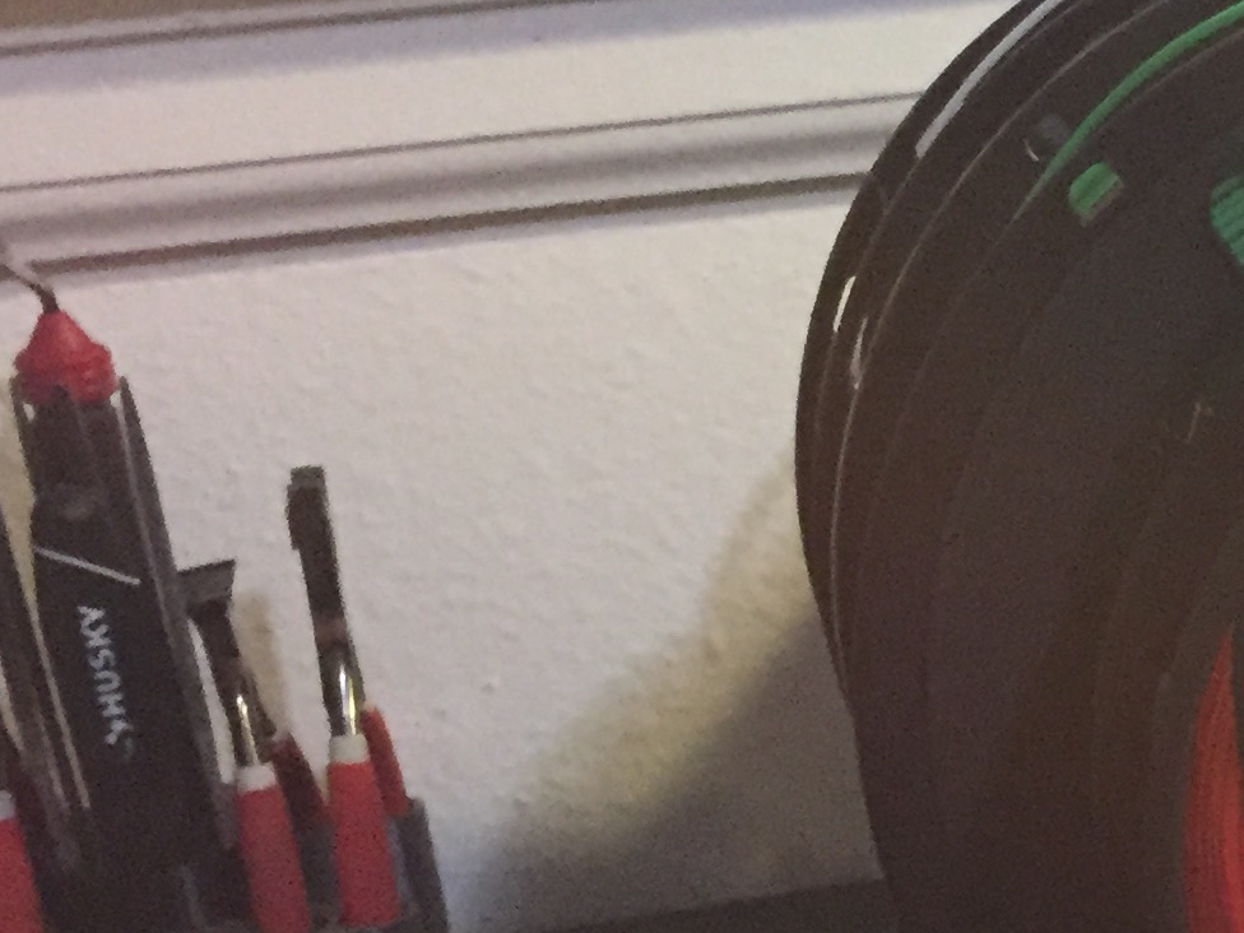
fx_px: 3486
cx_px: 1589
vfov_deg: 15.1
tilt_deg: -19.0
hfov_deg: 18.9
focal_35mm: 97
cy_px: 860
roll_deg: +3.8
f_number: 2.2
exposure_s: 1/15
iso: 320
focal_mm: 4.15
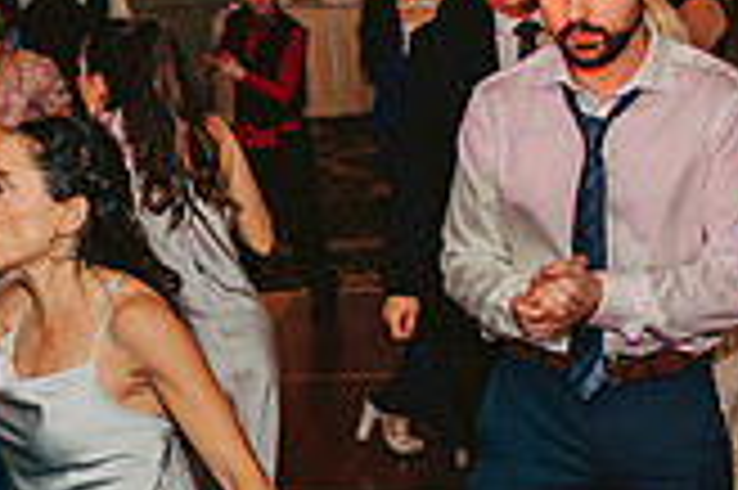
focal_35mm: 85
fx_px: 1741
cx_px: 94
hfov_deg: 23.4
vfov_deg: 16.0
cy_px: 339
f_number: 2.8
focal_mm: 24
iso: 800
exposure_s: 1/100
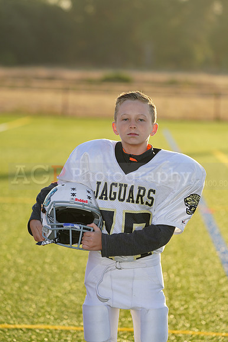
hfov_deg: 6.8
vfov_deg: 10.1
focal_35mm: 203
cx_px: 114
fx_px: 1931
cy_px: 171
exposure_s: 1/250
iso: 100
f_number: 5.6
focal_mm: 203
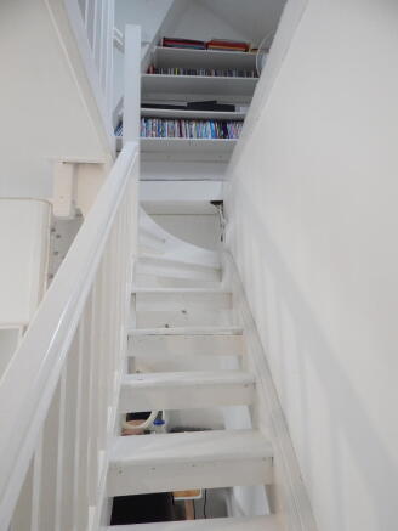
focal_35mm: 23
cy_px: 266
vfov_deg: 73.9
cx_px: 199
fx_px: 352
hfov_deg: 58.9
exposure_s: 1/30
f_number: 3
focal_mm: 4
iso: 320
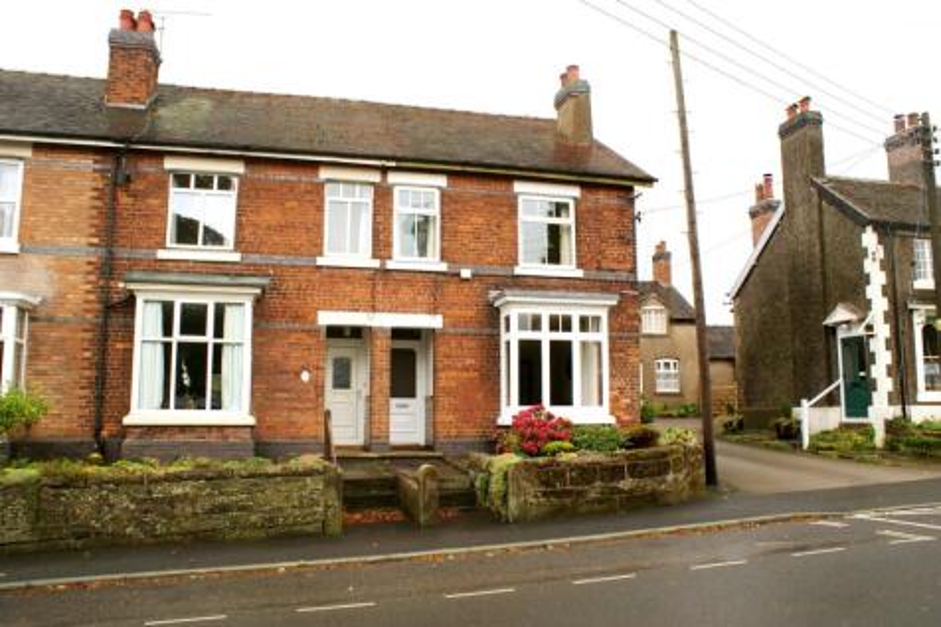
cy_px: 314
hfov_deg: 67.4
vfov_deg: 47.9
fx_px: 705
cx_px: 470
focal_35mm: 27
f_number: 7.1
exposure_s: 1/60
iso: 100
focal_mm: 18
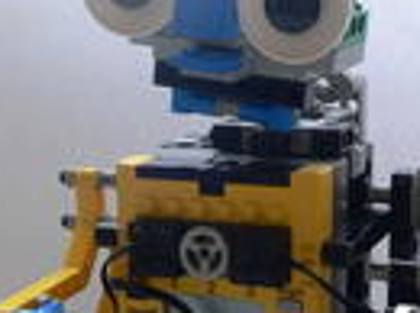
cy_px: 274
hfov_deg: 19.7
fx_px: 1211
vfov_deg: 14.6
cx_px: 200
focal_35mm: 100
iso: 200
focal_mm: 6
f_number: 2.8
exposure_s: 1/60
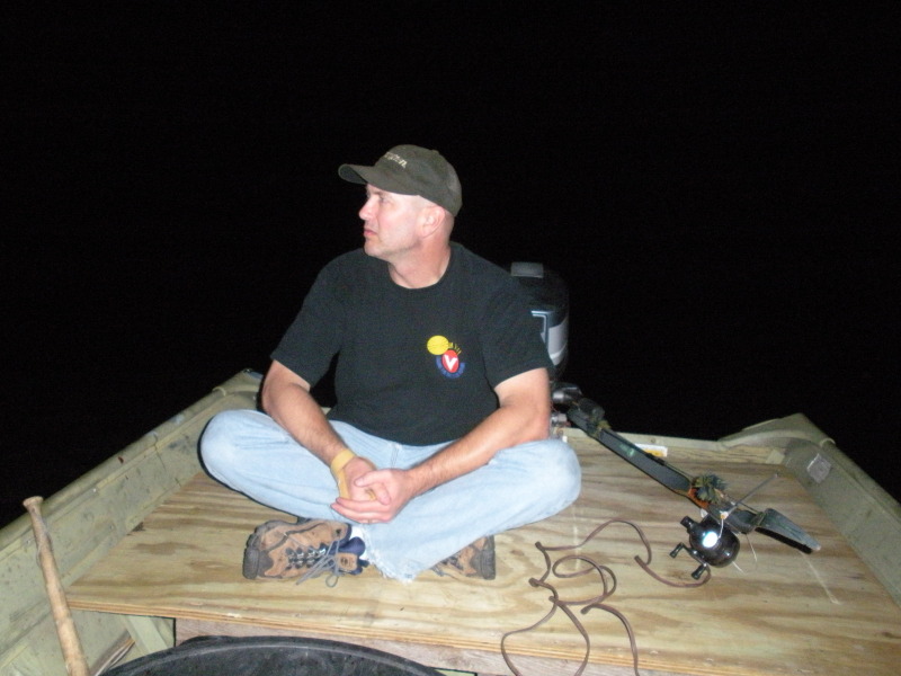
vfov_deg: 39.7
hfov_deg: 51.4
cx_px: 450
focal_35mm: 36
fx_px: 937
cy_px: 338
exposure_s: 1/60
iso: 699
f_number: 3.5
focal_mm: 6.3
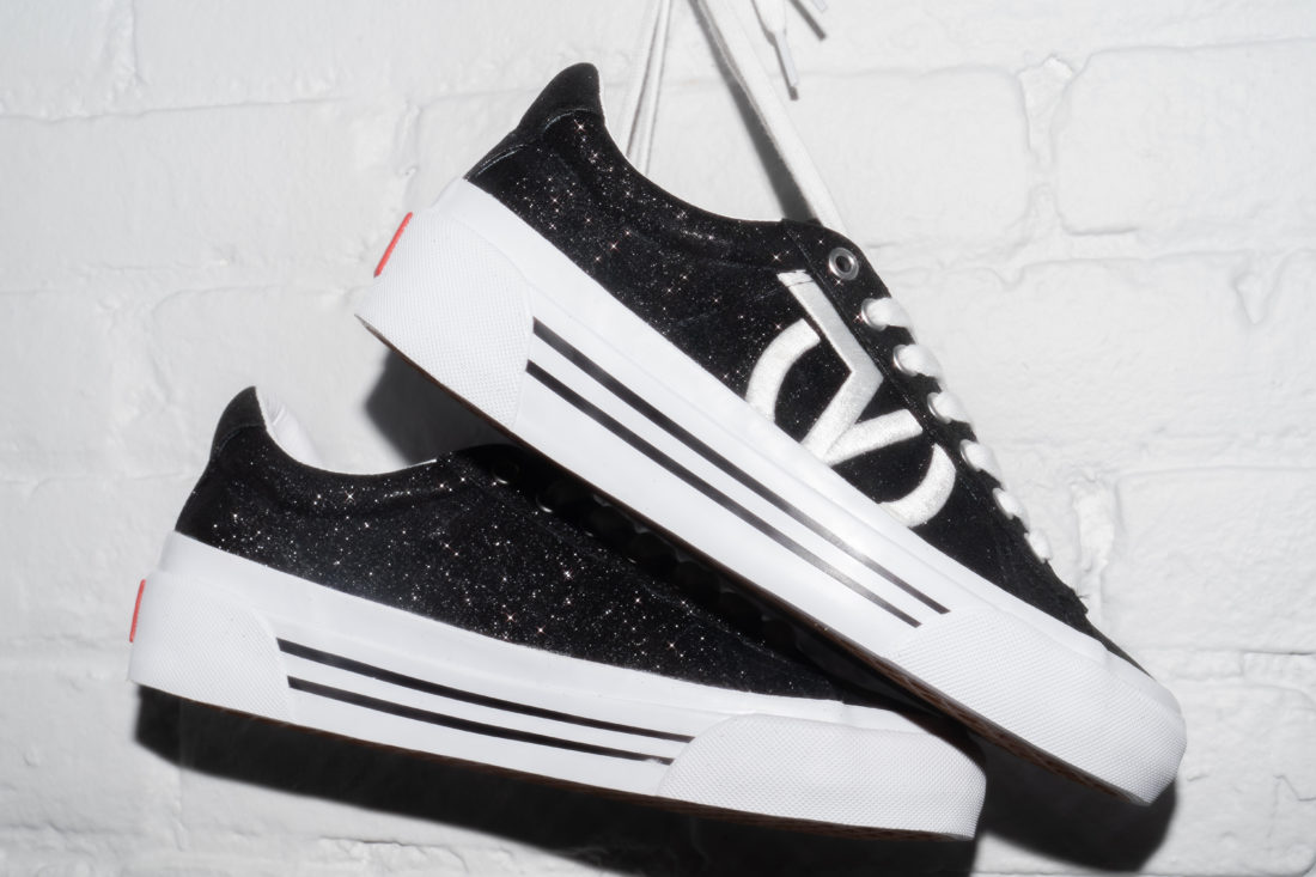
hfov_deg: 42.7
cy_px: 438
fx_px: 1681
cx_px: 658
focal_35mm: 46
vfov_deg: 29.2
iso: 100
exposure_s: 1/160
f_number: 14
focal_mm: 46
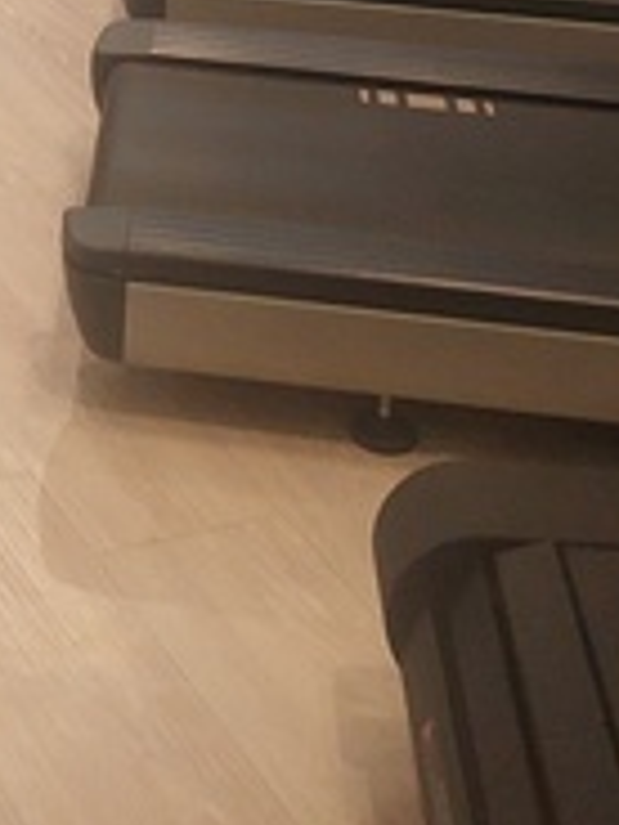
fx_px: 2074
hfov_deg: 16.4
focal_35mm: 87
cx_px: -85
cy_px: -442
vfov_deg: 19.4
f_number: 1.8
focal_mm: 5.23
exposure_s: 1/120
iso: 320
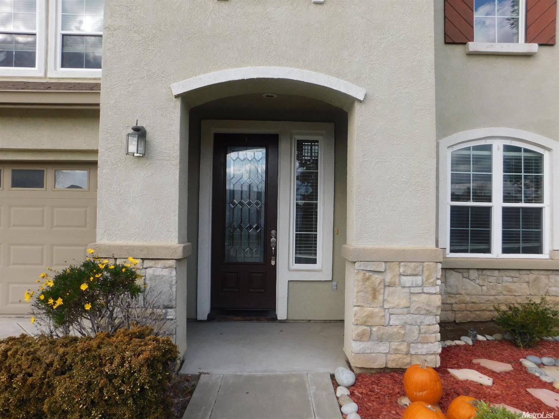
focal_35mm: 23
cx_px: 280
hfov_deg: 73.9
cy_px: 210
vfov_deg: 58.9
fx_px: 371
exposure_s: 1/640
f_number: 3
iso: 125
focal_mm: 4
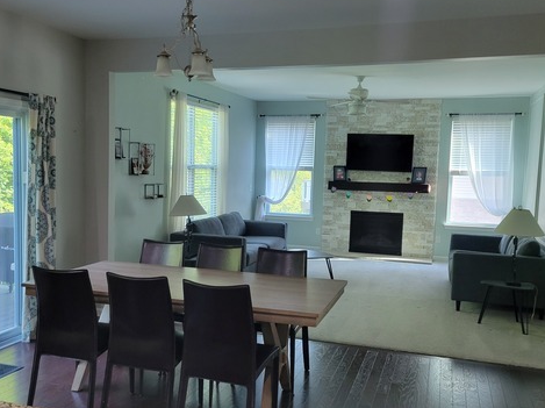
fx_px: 582
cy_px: 217
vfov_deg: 38.6
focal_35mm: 37
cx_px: 238
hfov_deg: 50.0
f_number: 1.8
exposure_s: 1/120
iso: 250
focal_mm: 5.4
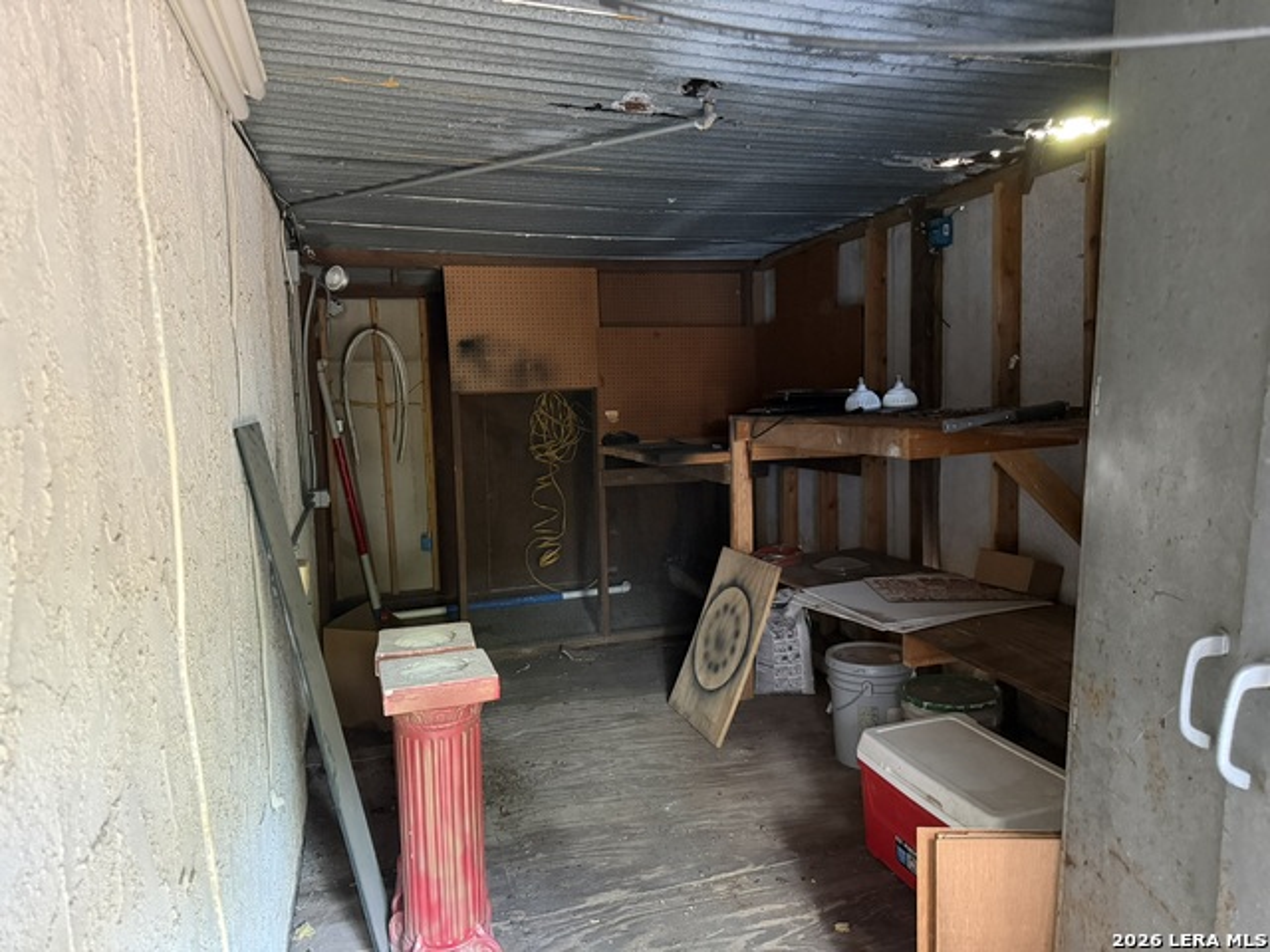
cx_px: 635
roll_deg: +1.9
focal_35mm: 24
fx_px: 881
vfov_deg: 56.8
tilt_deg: -5.5
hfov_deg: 71.6
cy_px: 476
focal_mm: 6.76
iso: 1000
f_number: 1.78
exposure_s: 1/36
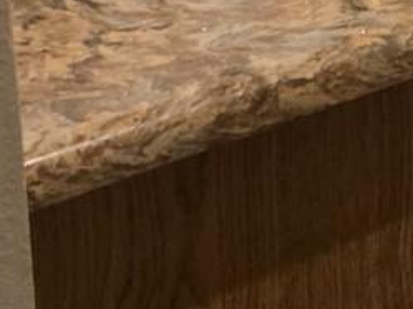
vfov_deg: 9.1
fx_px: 1763
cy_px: -419
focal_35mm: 148
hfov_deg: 11.5
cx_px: 916
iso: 800
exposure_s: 1/120
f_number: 1.7
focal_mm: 6.3
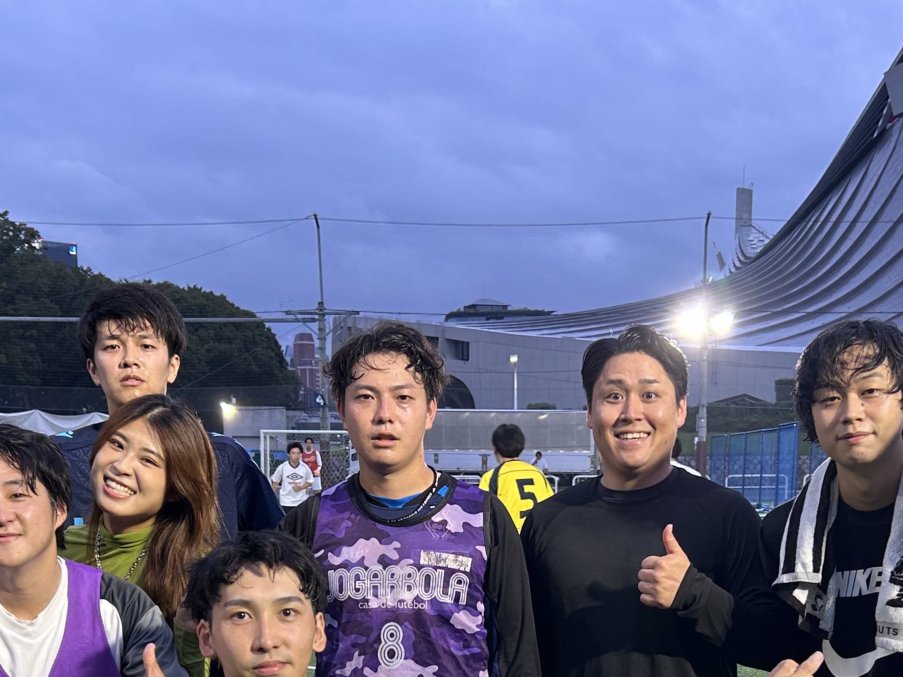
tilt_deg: -10.0
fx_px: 1513
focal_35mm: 58
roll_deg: +0.7
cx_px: 487
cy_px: 718
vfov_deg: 23.8
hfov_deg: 33.2
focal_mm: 5.7
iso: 64
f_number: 1.5
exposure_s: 1/50
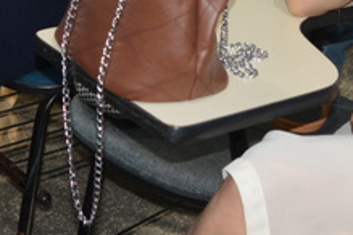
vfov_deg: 9.6
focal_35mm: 136
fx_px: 1333
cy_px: -195
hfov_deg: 15.0
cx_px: 111
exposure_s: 1/60
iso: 720
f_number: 3.8
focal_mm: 22
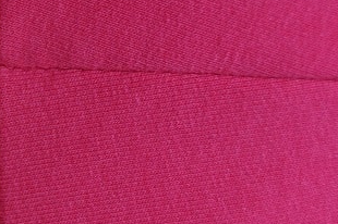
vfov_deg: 10.1
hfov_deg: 14.9
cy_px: 64
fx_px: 1269
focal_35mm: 135
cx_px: 7
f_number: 4.5
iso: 640
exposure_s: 1/60
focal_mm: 35
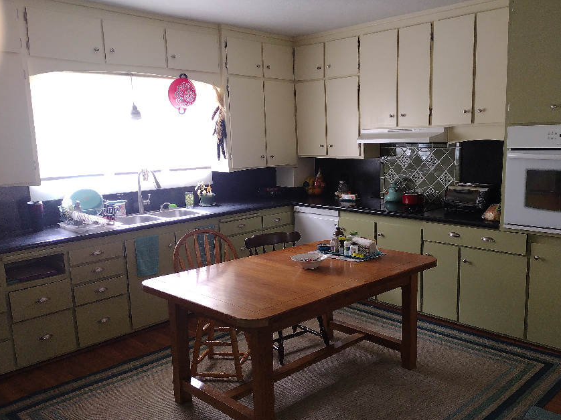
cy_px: 224
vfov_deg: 42.9
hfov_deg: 55.1
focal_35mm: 33
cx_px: 325
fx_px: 535
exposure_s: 1/40
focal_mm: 4.71
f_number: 1.7
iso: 221
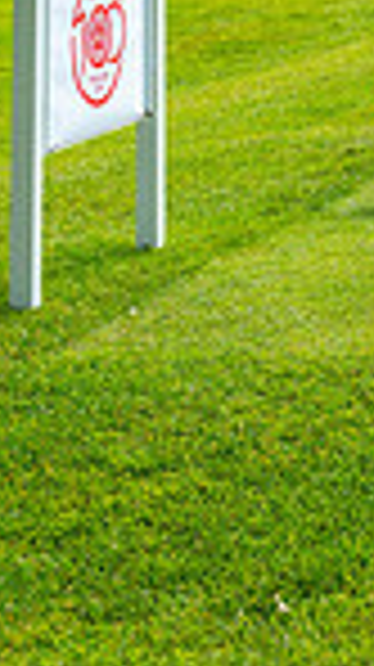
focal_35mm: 189
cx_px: 1127
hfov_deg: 5.9
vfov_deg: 11.1
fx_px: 3340
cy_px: -200
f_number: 5.6
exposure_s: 1/640
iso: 200
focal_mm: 46
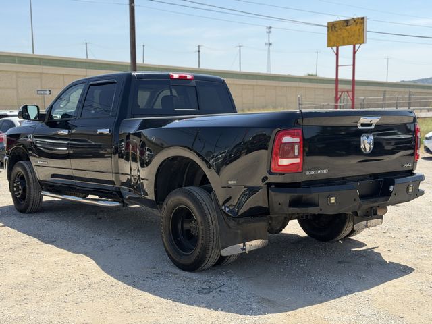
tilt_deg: -6.7
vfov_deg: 30.3
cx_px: 216
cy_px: 162
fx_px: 599
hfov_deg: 39.7
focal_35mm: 48
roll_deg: +1.0
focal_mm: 6.76
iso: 80
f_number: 1.78
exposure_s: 1/3378
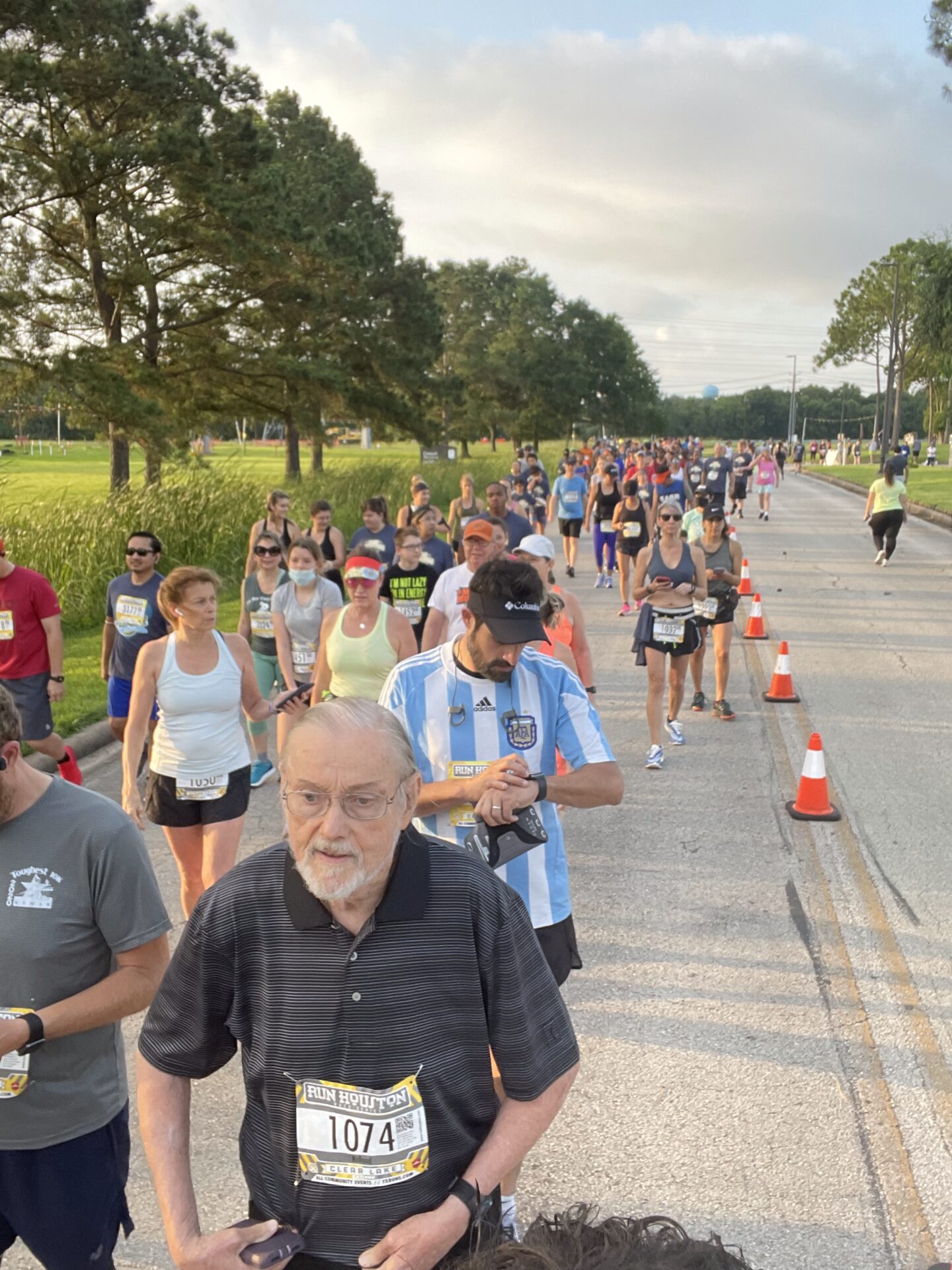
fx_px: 1100
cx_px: 476
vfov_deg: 60.0
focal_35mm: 30
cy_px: 635
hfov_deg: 46.8
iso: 40
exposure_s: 1/121
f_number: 2.2
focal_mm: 2.71
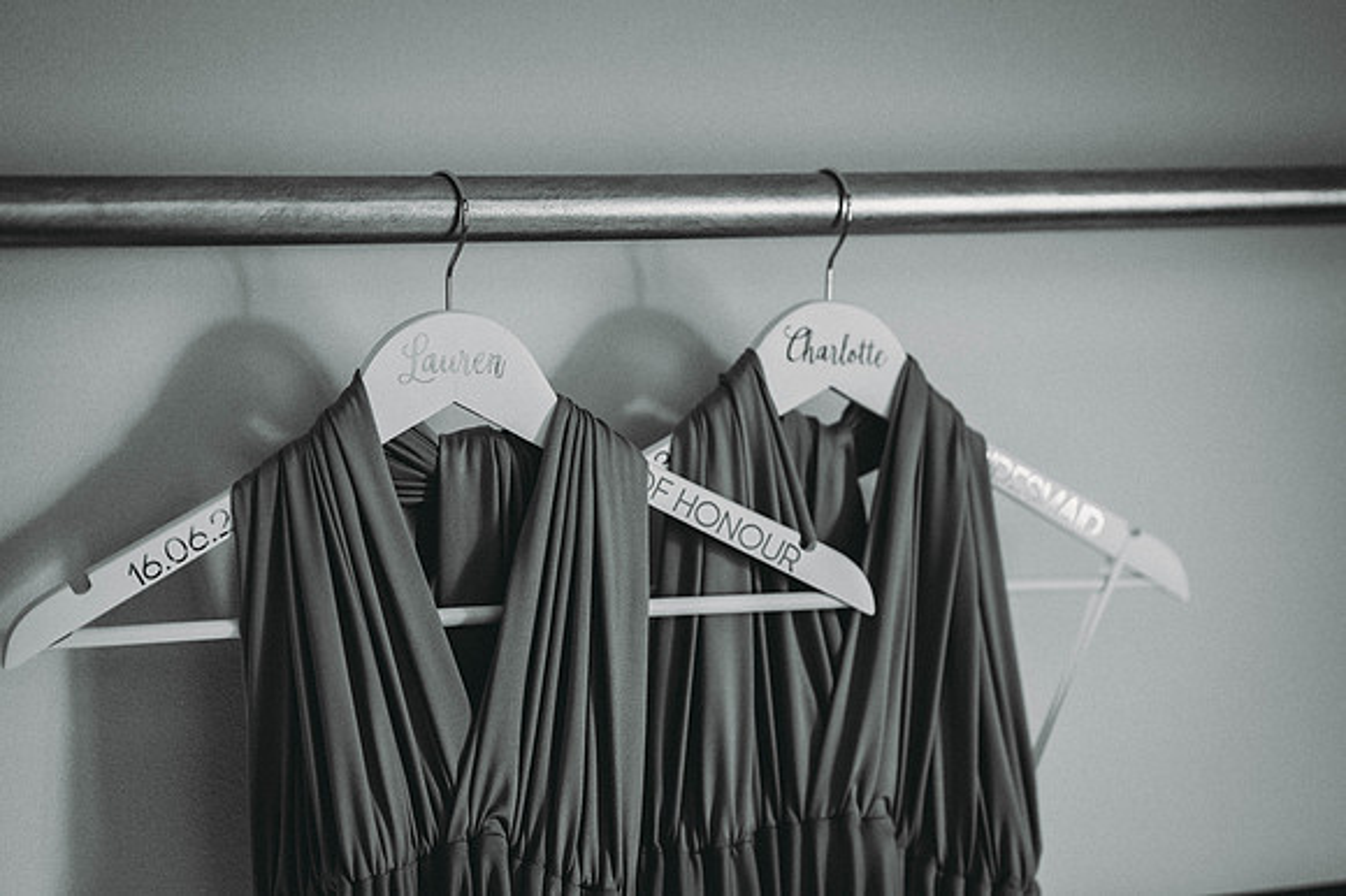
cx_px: 673
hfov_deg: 23.9
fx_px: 3176
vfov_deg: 16.1
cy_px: 448
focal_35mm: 85
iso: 560
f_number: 1.8
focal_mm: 85
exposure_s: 1/160
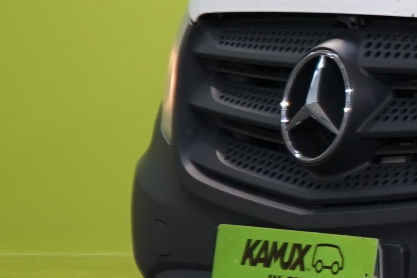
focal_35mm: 395
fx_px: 4574
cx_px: 1265
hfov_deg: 5.0
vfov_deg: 3.5
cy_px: -30
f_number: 5
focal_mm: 59
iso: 500
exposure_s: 1/40
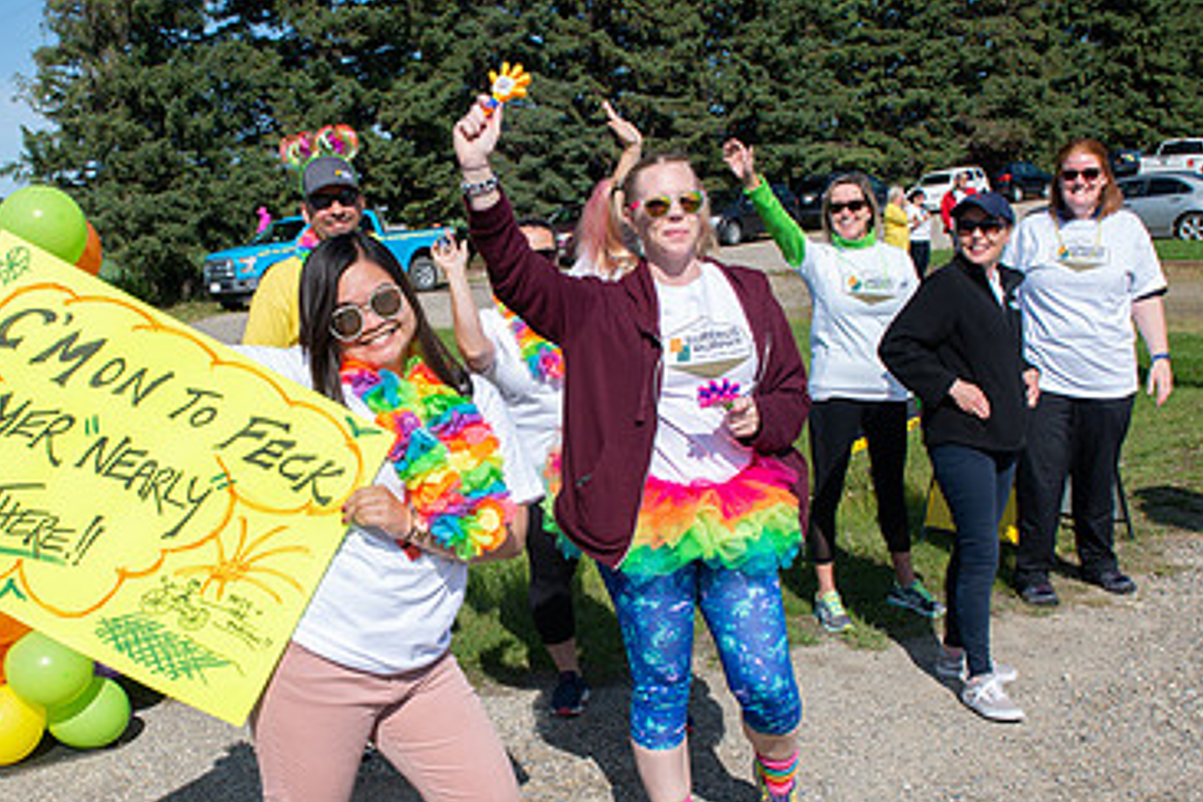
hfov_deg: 50.3
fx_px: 1270
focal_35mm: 38
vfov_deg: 35.0
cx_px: 470
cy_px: 472
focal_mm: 24
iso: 250
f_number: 11
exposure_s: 1/400
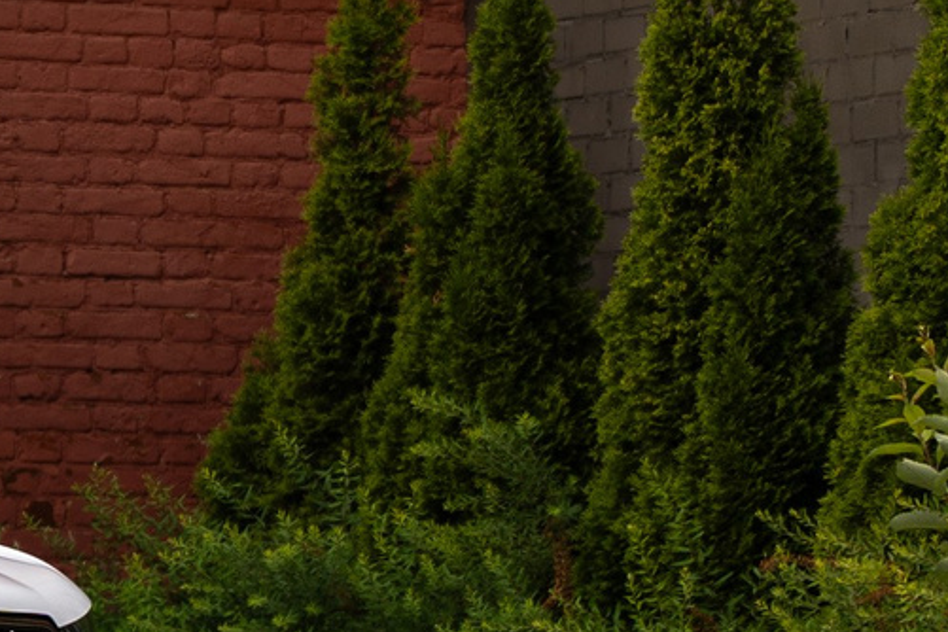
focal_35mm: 370
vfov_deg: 3.7
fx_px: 9743
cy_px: 411
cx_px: -271
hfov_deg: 5.5
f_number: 2.8
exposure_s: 1/2000
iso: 125
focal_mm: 70
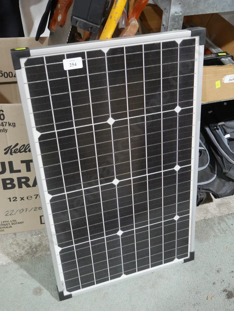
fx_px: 360
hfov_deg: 36.0
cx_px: 117
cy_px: 156
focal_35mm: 40
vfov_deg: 46.8
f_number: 4.4
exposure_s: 1/60
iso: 2000
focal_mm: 20
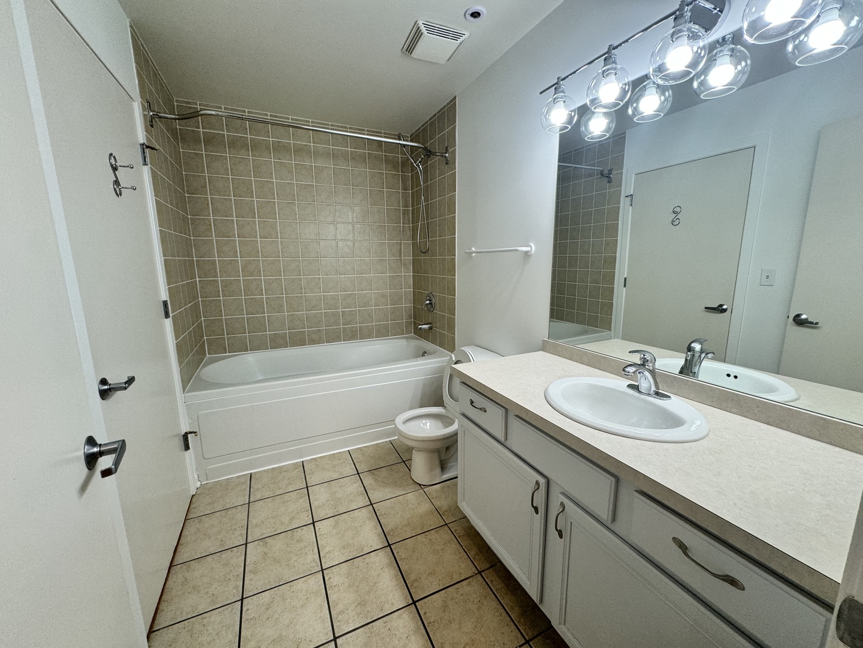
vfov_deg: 85.7
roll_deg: +0.2
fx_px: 349
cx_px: 432
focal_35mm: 14
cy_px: 324
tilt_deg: -10.4
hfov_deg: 102.1
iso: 125
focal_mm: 2.22
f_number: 2.2
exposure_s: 1/120
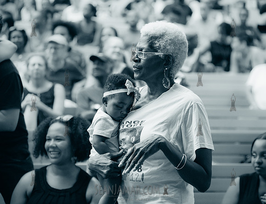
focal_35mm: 97
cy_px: 98
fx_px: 753
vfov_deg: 15.5
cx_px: 147
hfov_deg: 20.0
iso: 4000
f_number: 2.8
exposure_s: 1/1250
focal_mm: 80
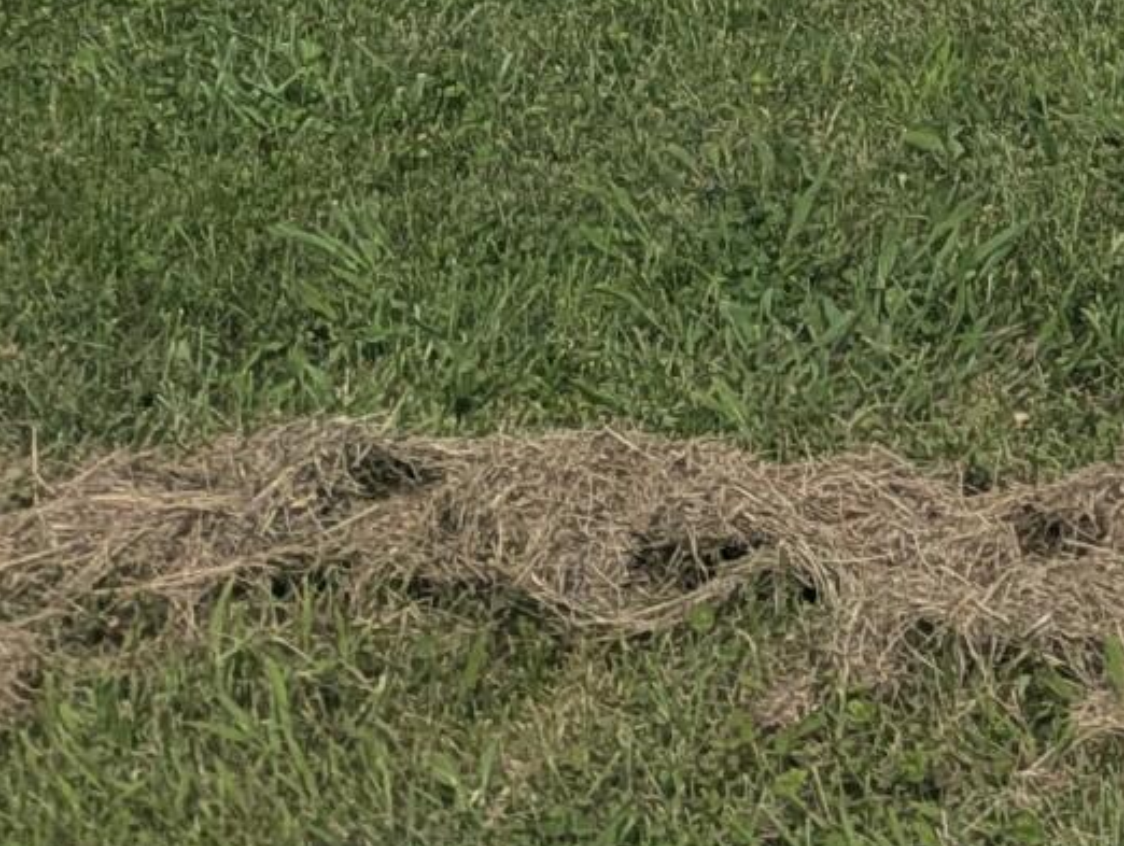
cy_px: -930
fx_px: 4487
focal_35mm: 138
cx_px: 2879
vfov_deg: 9.9
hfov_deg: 11.3
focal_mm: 6.81
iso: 40
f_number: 1.85
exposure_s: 1/1595
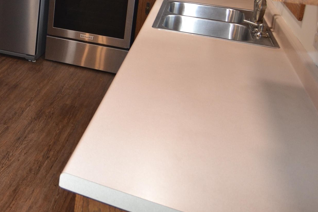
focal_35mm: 45
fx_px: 397
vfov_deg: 27.5
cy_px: -17
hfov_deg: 37.1
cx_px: -26
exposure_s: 1/60
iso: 400
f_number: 4
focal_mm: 12
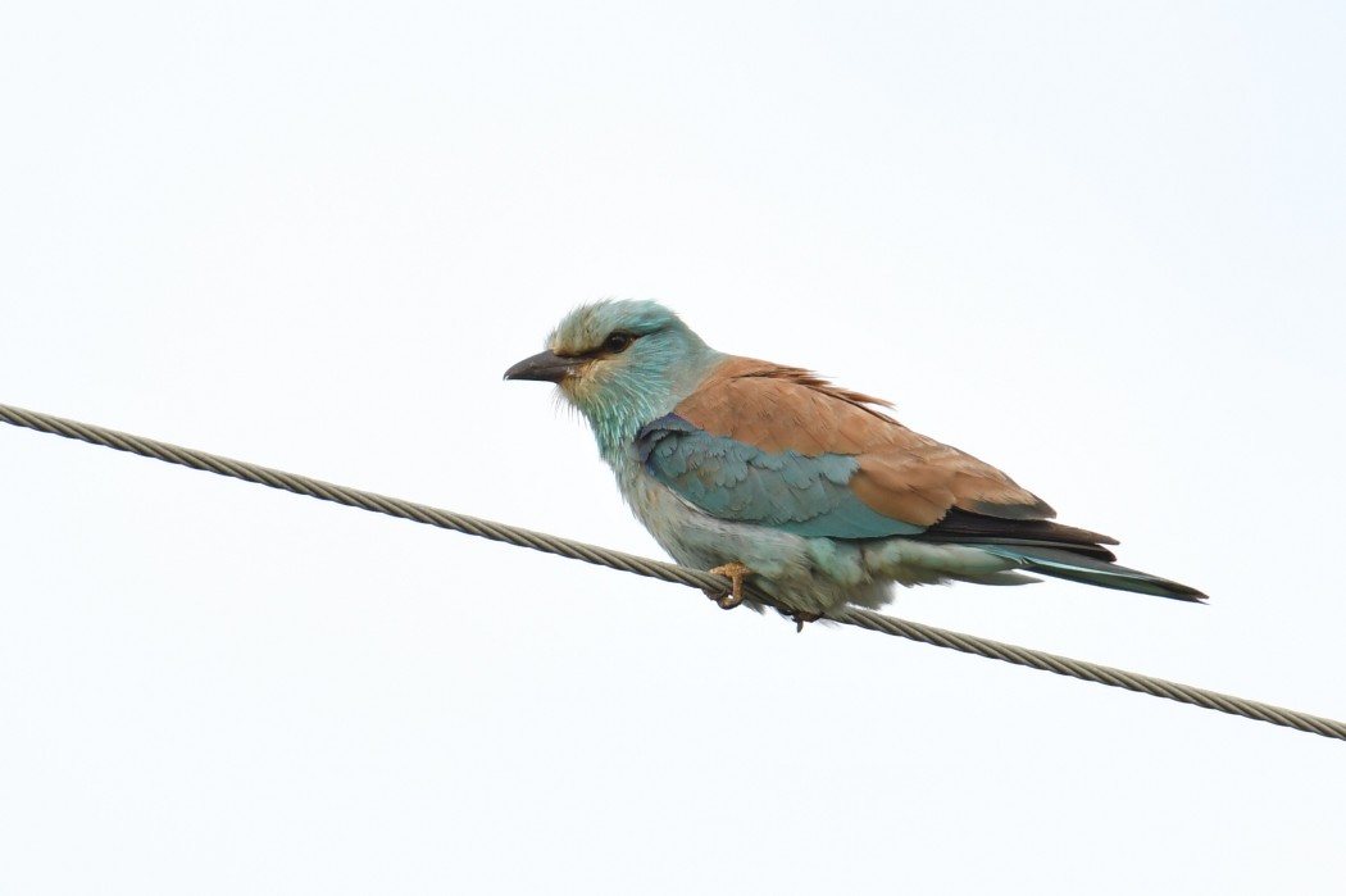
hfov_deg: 2.8
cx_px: 673
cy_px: 448
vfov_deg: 1.8
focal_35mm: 750
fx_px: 28027
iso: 320
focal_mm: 500
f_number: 7.1
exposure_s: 1/320
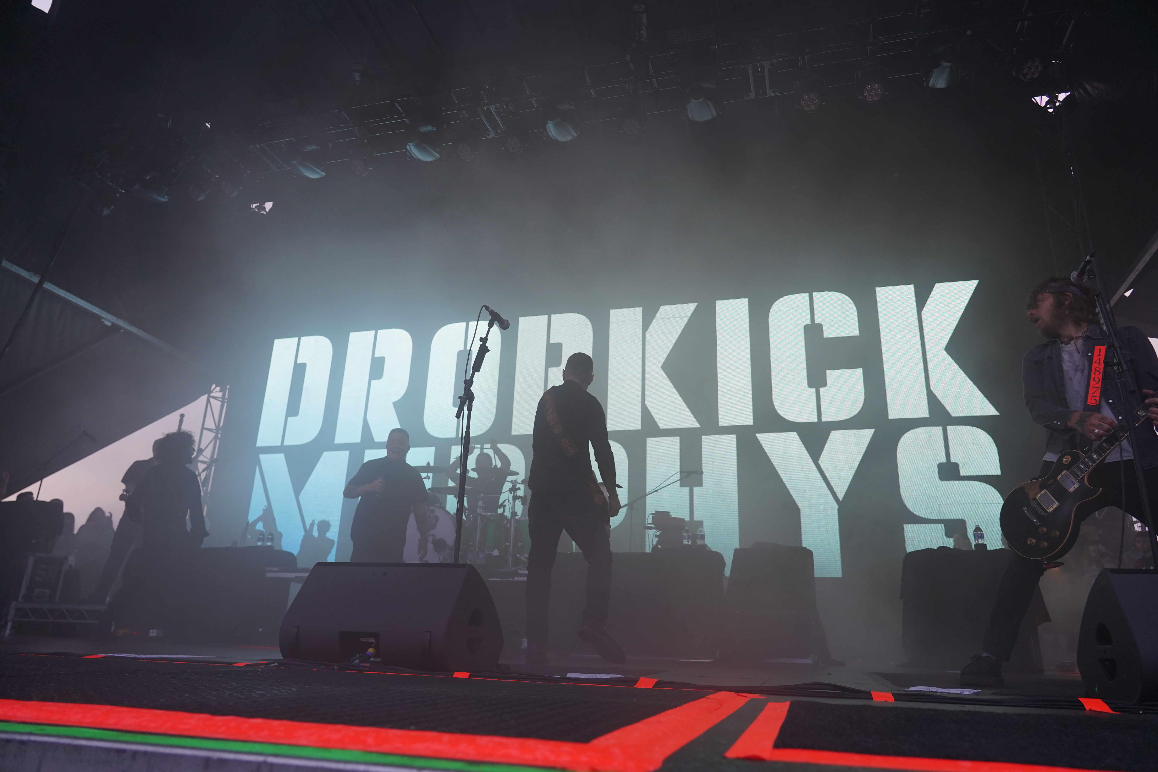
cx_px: 579
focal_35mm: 24
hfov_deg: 73.7
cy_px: 386
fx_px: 772
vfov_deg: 53.1
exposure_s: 1/160
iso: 1000
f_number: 4
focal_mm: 24
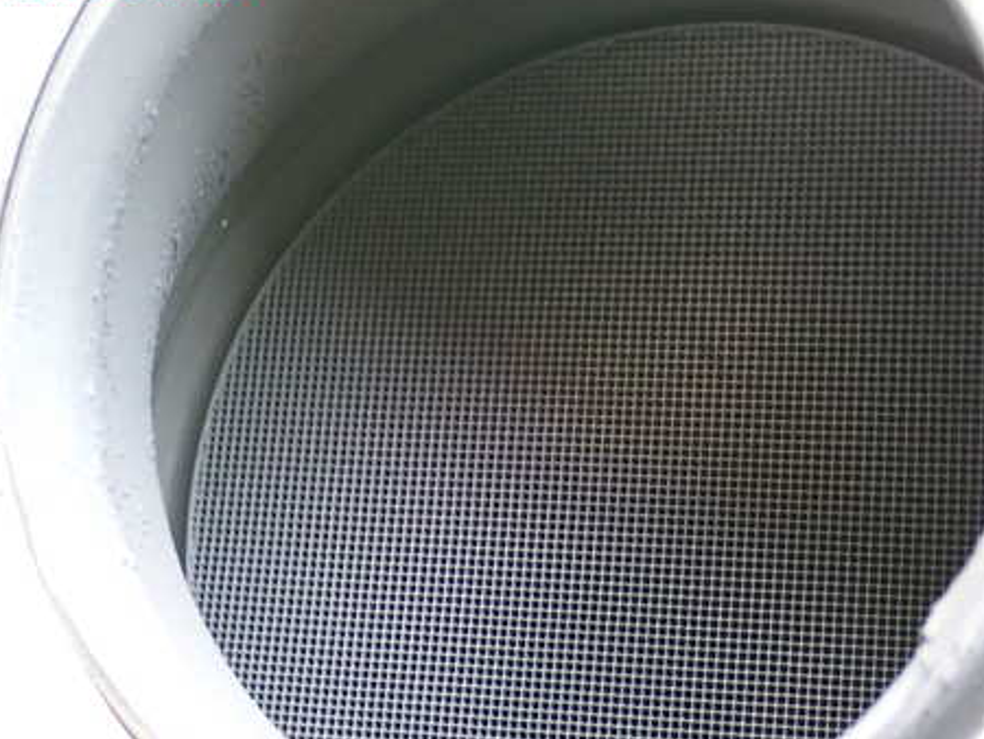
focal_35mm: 72
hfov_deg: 27.0
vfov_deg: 20.4
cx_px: 501
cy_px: 446
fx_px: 2048
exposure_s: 1/20
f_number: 3.3
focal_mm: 9.65
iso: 800
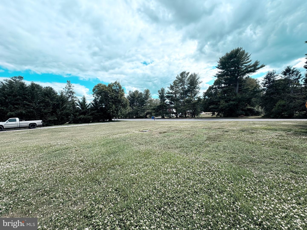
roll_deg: +1.1
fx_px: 124
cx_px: 154
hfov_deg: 102.1
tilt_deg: +1.3
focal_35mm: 14
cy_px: 115
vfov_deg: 85.7
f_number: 2.2
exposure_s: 1/944
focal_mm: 2.22
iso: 64
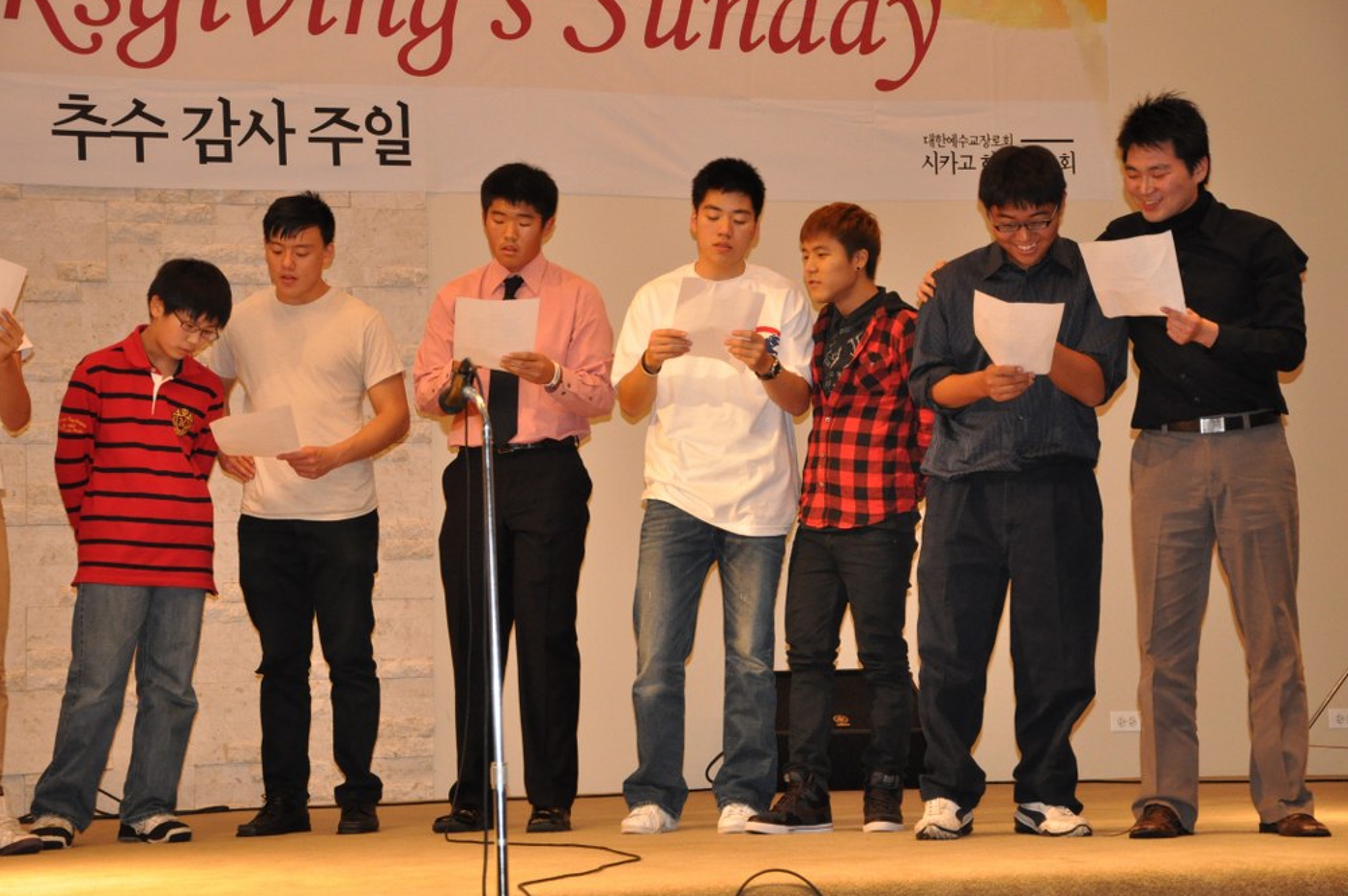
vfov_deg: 15.3
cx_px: 684
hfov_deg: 22.9
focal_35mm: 89
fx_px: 3329
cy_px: 443
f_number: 5
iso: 1600
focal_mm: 58
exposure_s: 1/60
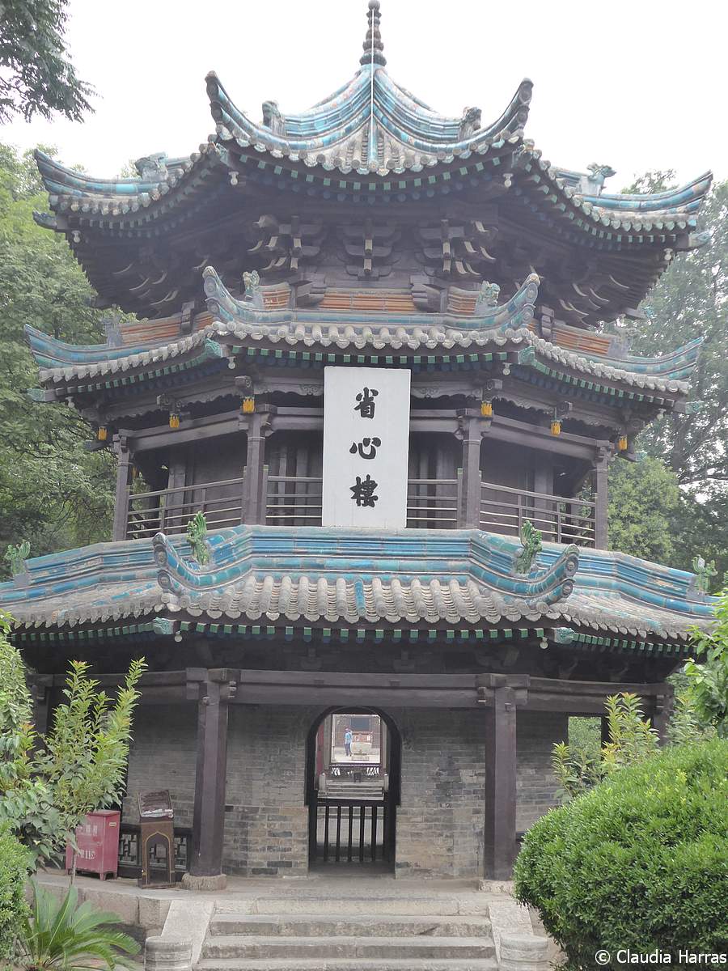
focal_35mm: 53
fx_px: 1486
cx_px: 364
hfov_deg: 27.5
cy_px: 486
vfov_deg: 36.2
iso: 400
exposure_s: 1/100
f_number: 4.1
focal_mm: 9
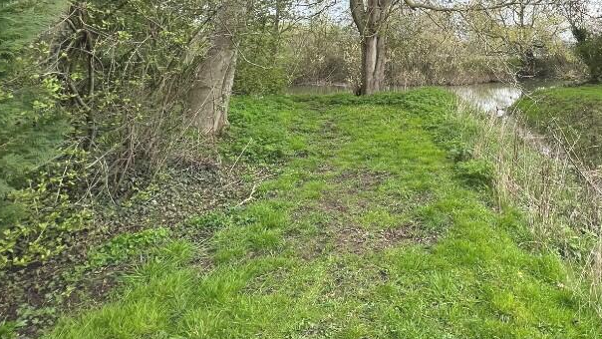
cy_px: -33
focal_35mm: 24
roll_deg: -0.3
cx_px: 469
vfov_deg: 39.2
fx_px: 383
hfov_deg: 69.9
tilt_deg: +11.0
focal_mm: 1.57
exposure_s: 1/499
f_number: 1.8
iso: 32
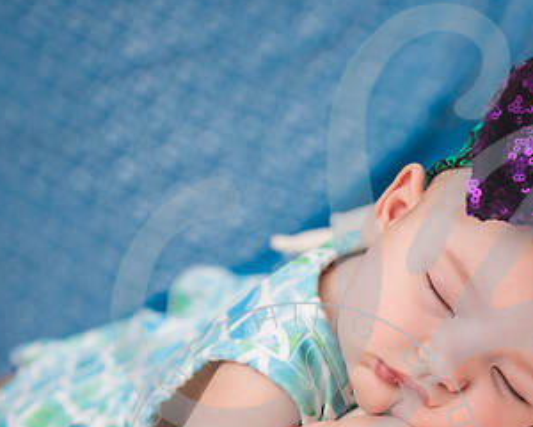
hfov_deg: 17.8
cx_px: 429
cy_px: 311
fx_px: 1688
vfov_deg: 14.4
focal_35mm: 107
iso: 100
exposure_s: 1/200
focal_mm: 55
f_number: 3.5
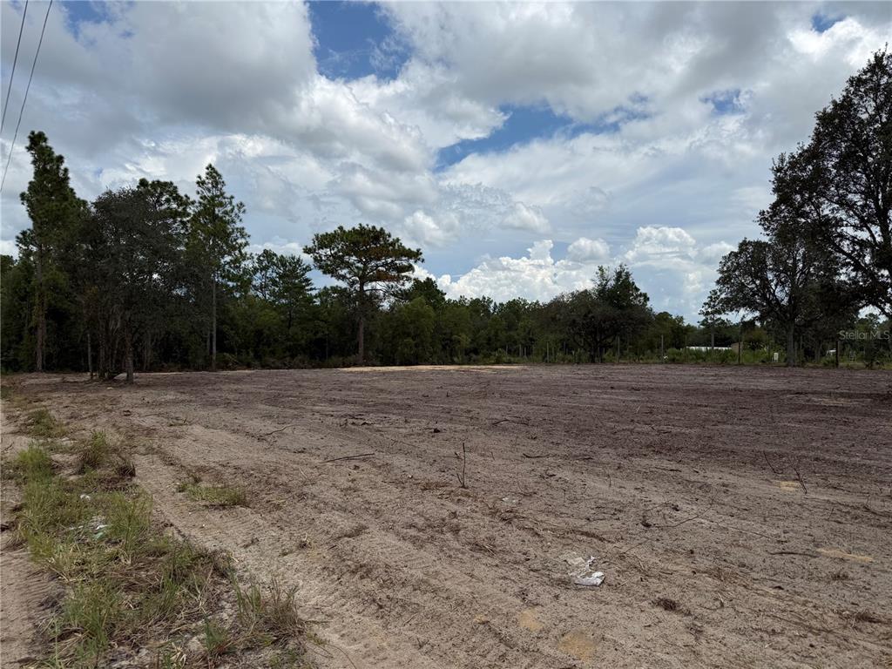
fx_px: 618
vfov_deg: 56.8
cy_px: 334
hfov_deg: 71.6
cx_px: 446
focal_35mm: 24
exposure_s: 1/8130
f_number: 1.78
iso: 80
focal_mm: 6.76
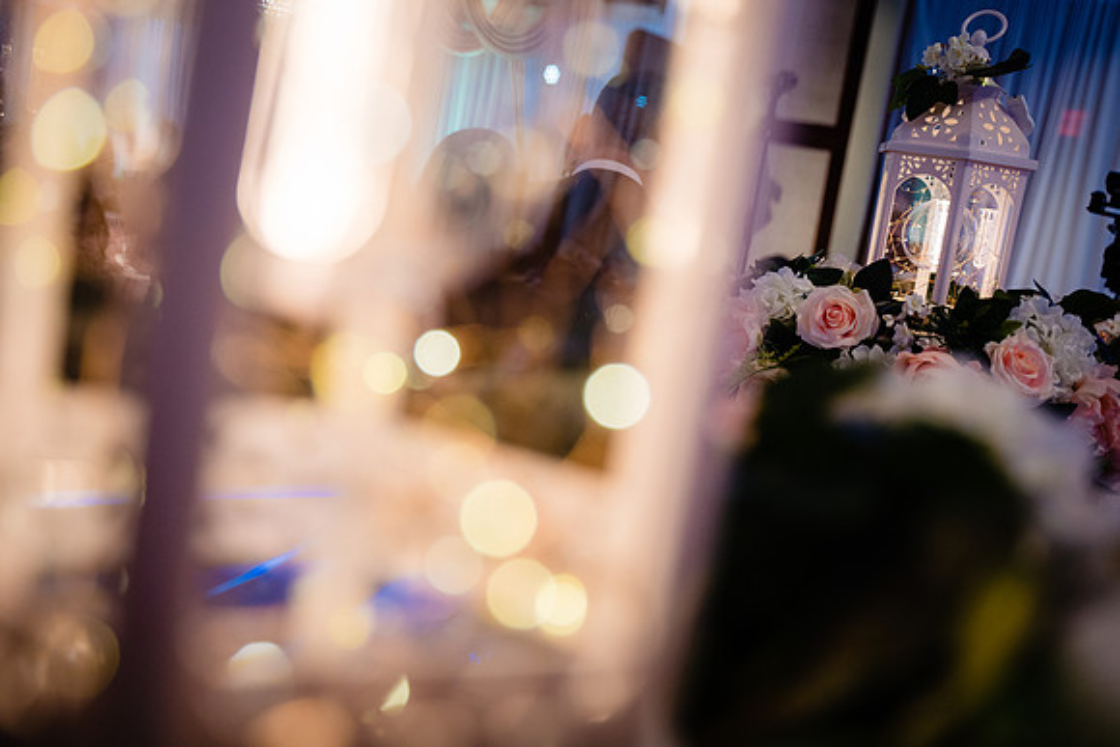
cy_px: 374
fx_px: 1338
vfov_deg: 31.2
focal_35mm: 43
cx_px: 560
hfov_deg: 45.4
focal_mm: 43
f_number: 2.8
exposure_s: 1/160
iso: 1000
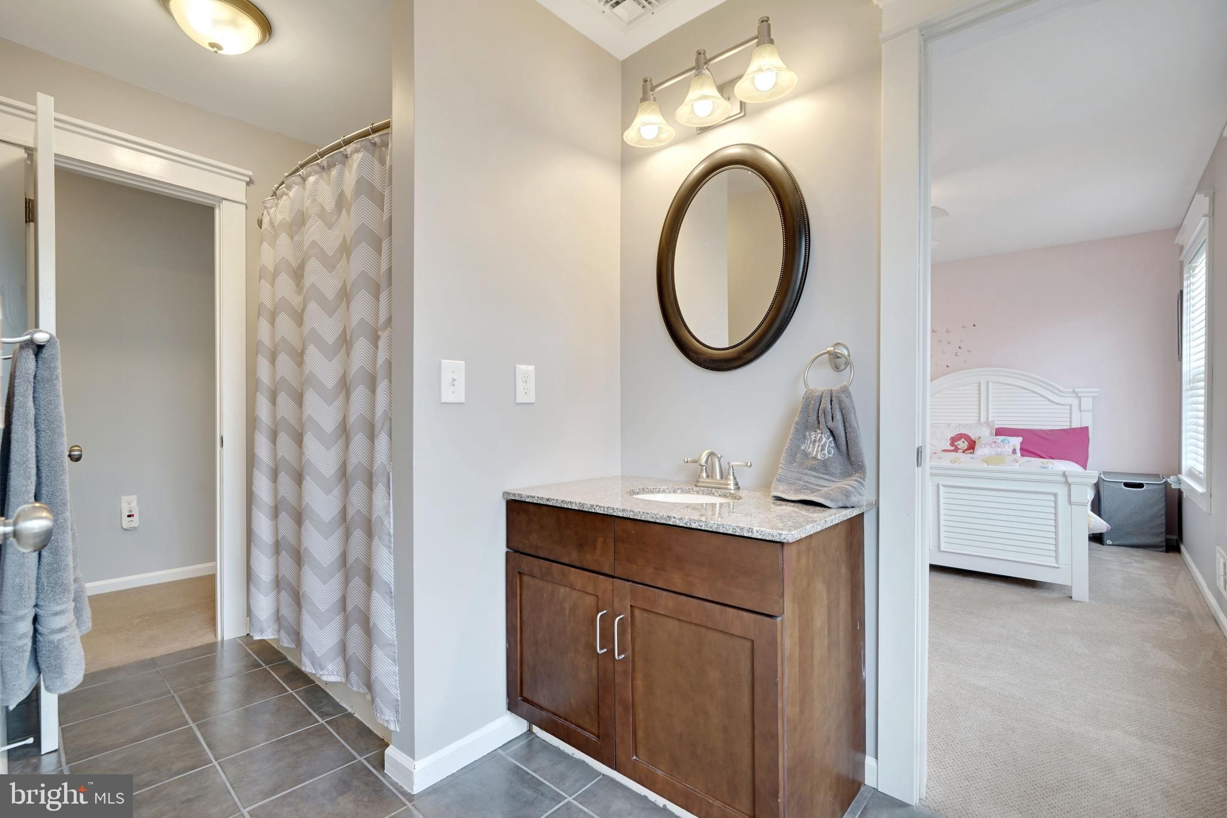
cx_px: 614
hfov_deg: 96.7
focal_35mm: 16
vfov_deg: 73.7
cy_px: 409
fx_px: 545
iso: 400
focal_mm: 16
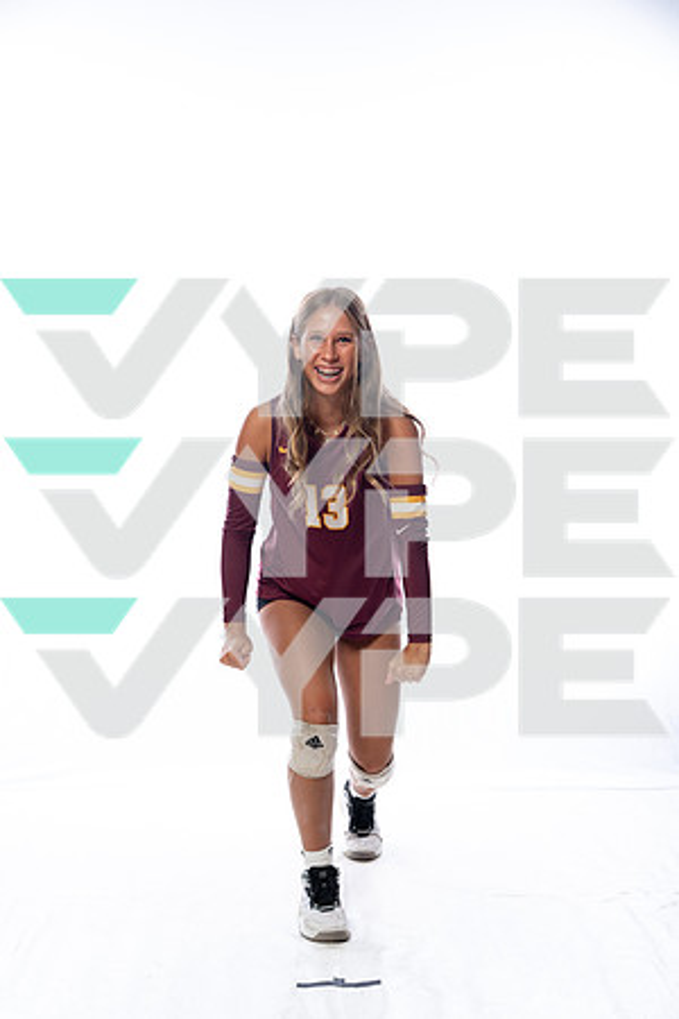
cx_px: 340
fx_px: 1414
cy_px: 510
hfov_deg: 27.0
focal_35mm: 50
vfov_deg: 39.6
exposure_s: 1/250
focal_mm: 50
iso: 640
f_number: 5.6
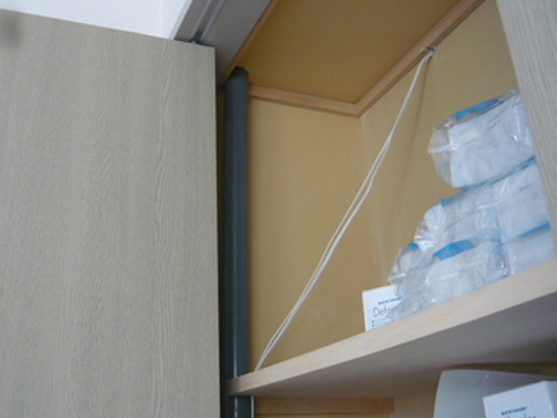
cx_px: 244
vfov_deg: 37.7
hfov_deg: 48.8
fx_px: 612
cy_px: 195
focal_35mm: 38
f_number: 2.8
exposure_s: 1/30
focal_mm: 5.5
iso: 250
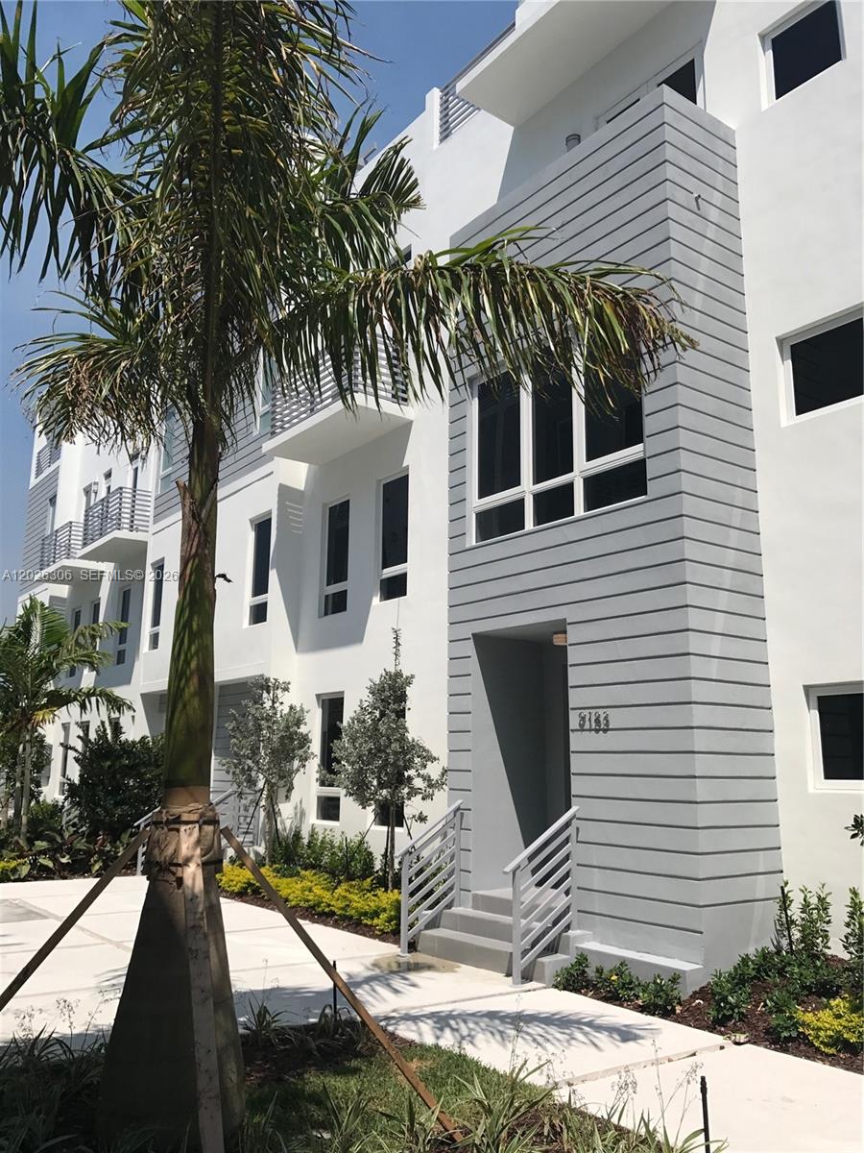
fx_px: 932
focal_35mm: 28
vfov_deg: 63.4
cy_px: 576
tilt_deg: +12.5
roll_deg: -1.0
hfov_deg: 49.7
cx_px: 432
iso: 20
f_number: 1.8
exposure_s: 1/4566
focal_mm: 3.99
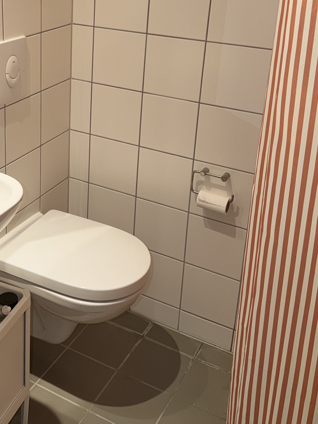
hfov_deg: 30.9
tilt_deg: -19.9
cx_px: 71
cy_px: 125
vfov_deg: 40.5
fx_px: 563
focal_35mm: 46
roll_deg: -1.4
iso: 50
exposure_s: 1/45
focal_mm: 6.76
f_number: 1.78
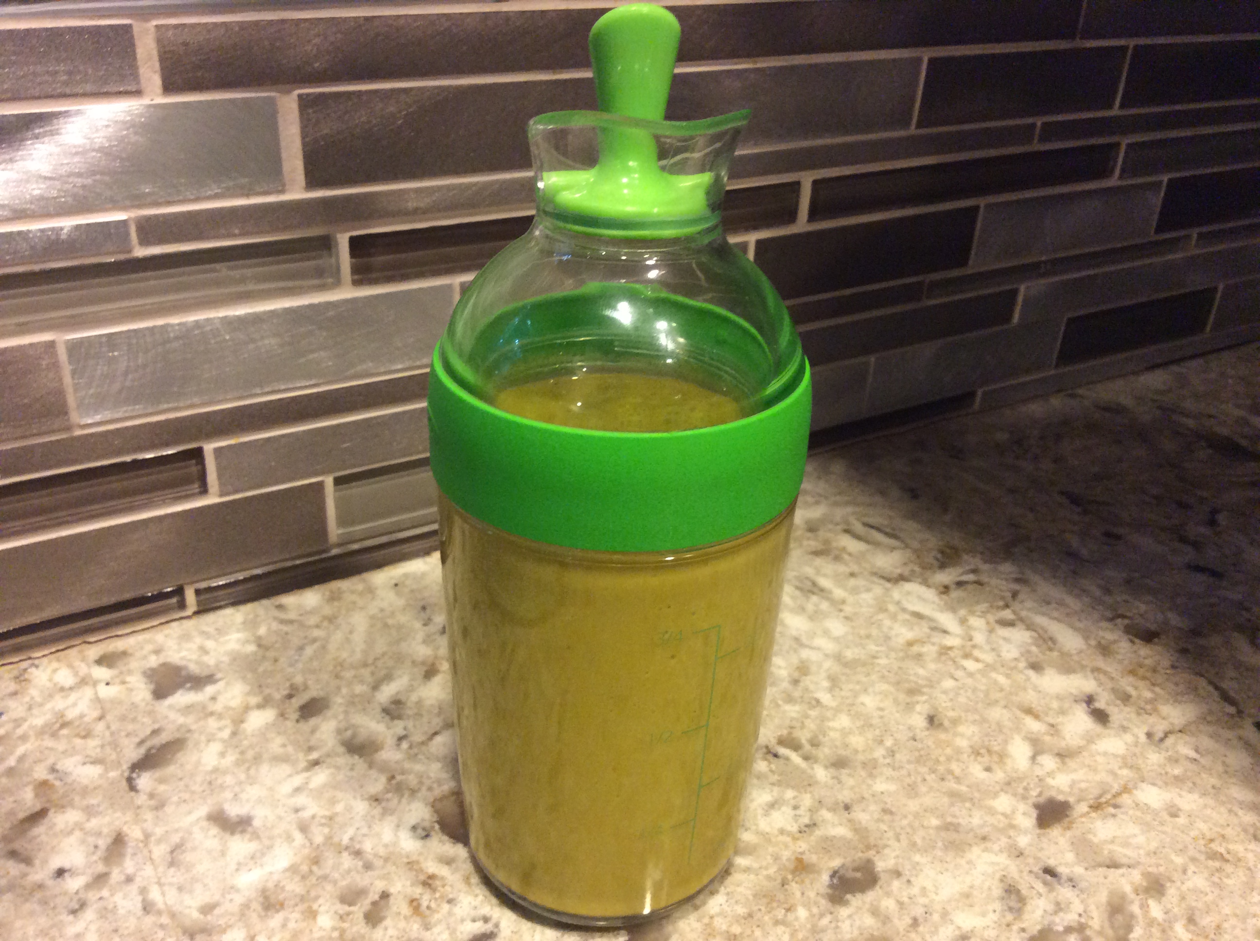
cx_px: 630
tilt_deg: -28.6
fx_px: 1163
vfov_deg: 44.1
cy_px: 470
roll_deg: -2.9
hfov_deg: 56.9
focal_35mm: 32
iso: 200
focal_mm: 3.3
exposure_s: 1/24
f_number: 2.4
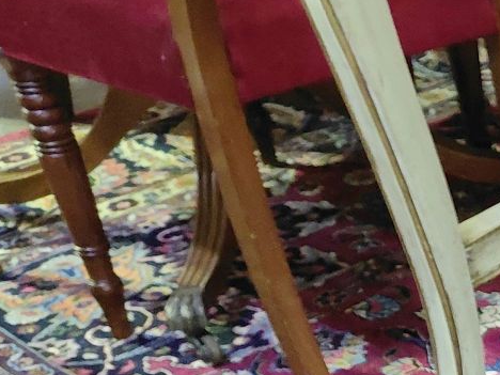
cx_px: 987
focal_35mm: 109
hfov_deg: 14.9
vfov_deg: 12.0
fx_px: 1574
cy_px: 770
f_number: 1.8
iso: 400
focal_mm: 4.69
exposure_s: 1/25.1
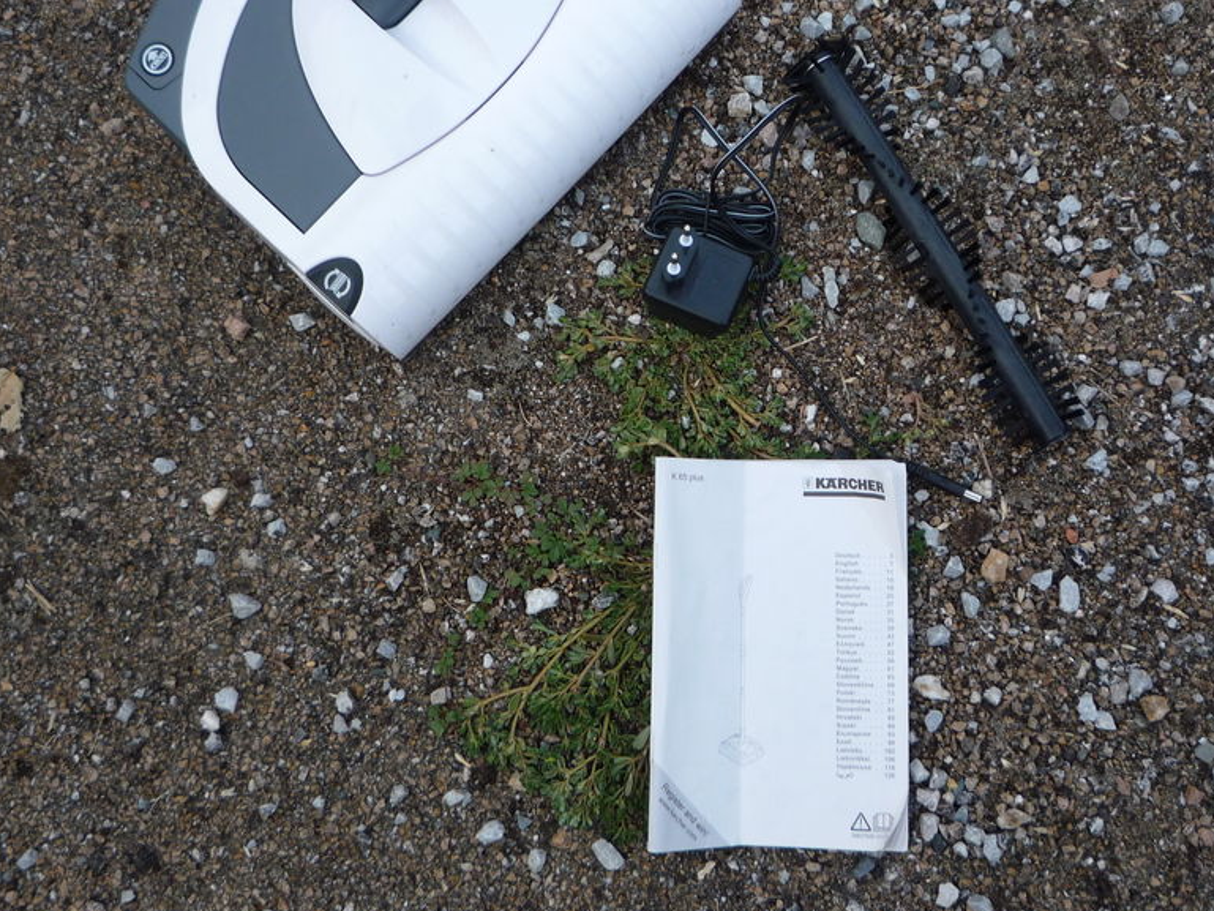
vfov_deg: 36.7
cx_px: 674
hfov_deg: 47.8
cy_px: 352
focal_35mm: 39
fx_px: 1368
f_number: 3.5
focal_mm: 5.2
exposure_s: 1/100
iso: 100
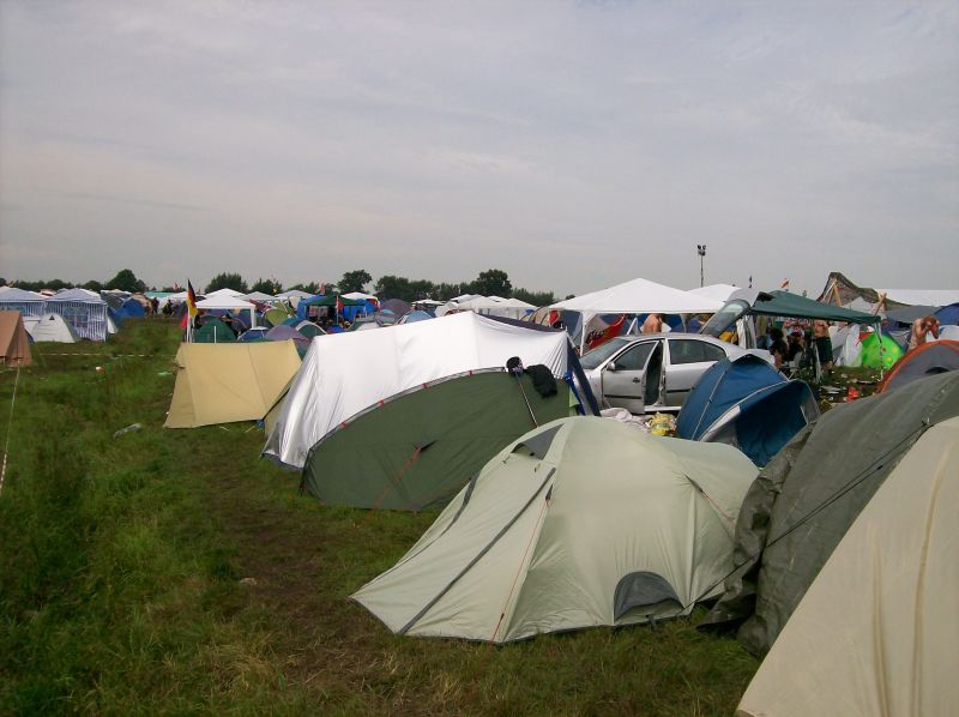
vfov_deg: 39.6
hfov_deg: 51.4
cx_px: 480
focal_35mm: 36
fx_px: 996
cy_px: 358
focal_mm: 6
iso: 80
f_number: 4.8
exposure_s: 1/1267
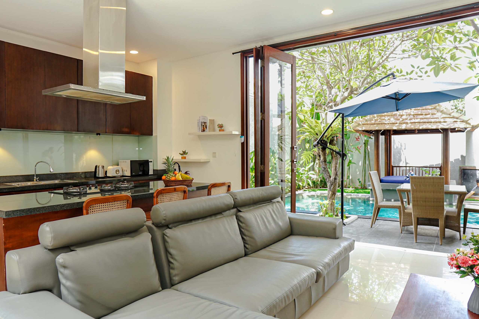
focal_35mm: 24
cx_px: 240
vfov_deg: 53.1
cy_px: 160
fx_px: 319
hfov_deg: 73.7
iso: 200
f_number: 3.2
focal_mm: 16
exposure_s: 1/50
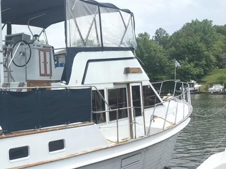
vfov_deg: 27.0
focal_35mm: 54
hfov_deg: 33.7
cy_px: 100
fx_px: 352
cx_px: 23
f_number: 2.2
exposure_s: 1/974
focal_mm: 4.15
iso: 25
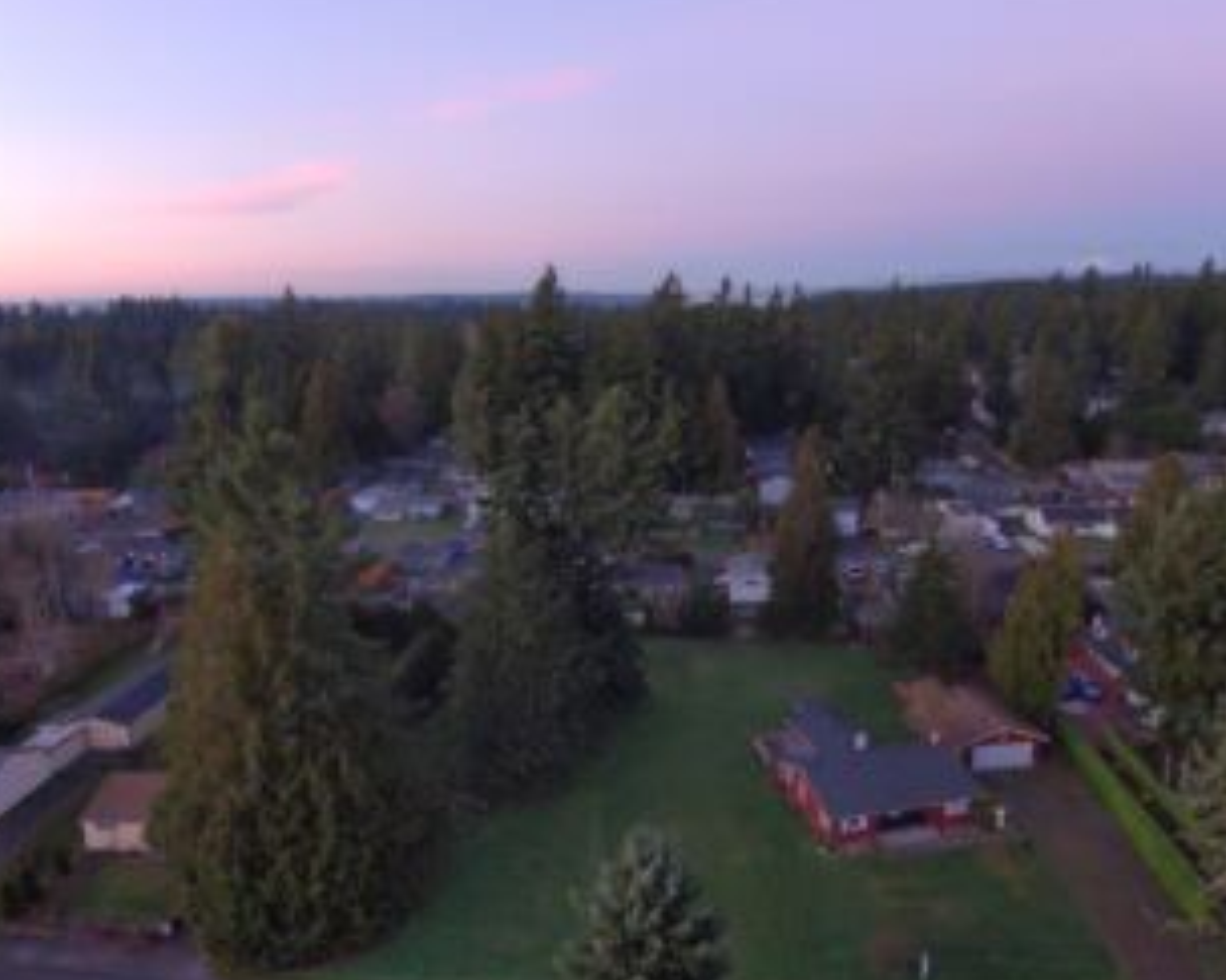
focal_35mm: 27
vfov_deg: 52.9
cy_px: 577
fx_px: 979
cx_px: 649
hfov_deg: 64.0
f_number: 2.8
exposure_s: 1/61
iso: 1180
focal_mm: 3.7
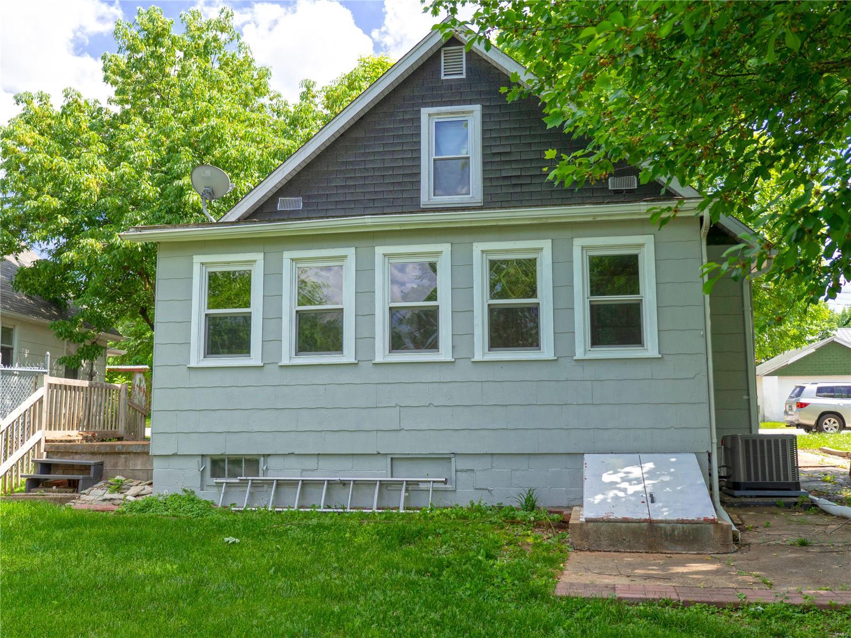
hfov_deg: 54.0
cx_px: 426
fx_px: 836
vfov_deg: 41.8
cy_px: 319
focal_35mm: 34
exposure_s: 1/1250
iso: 200
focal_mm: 17
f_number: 2.8
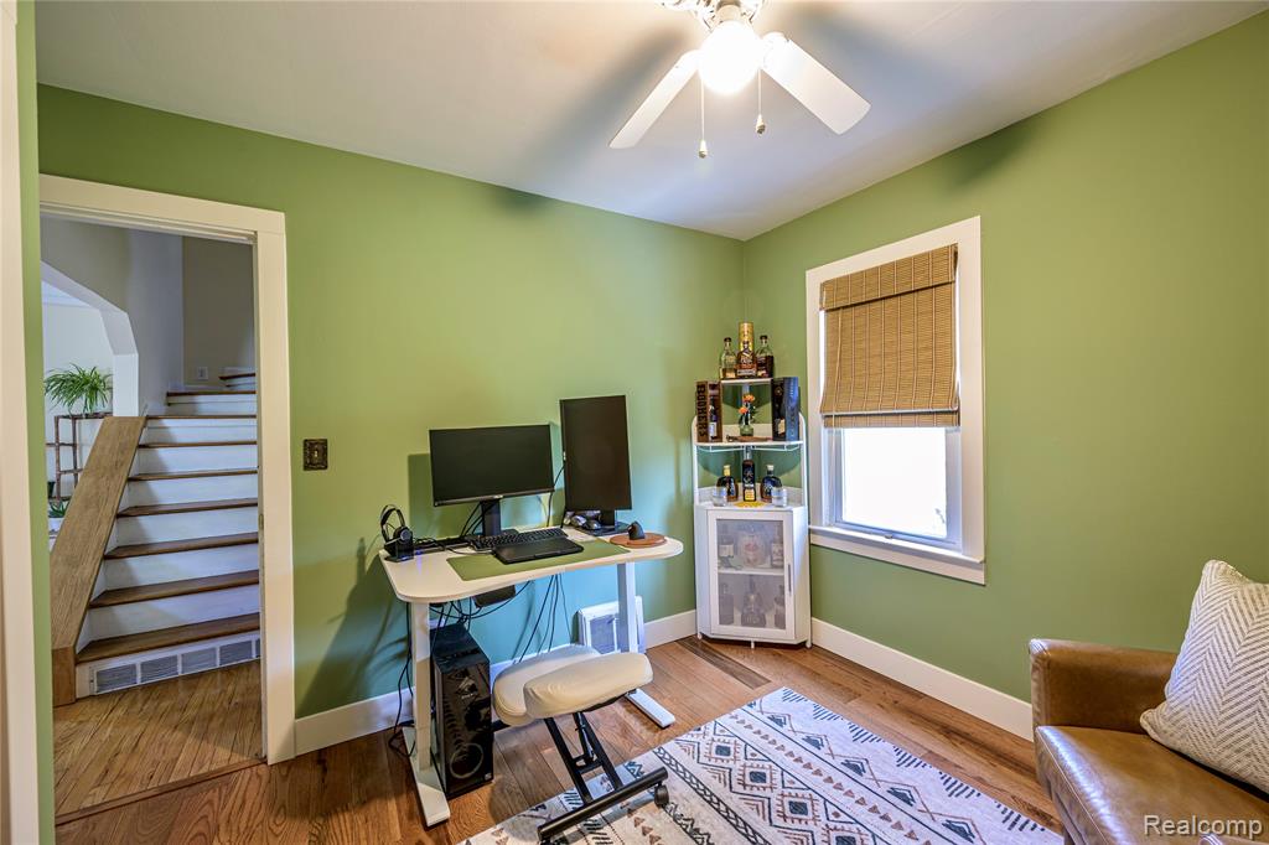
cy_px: 422
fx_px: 493
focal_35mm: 14
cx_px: 634
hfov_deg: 104.3
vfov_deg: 81.2
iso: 200
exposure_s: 1/1.67
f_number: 8
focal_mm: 14
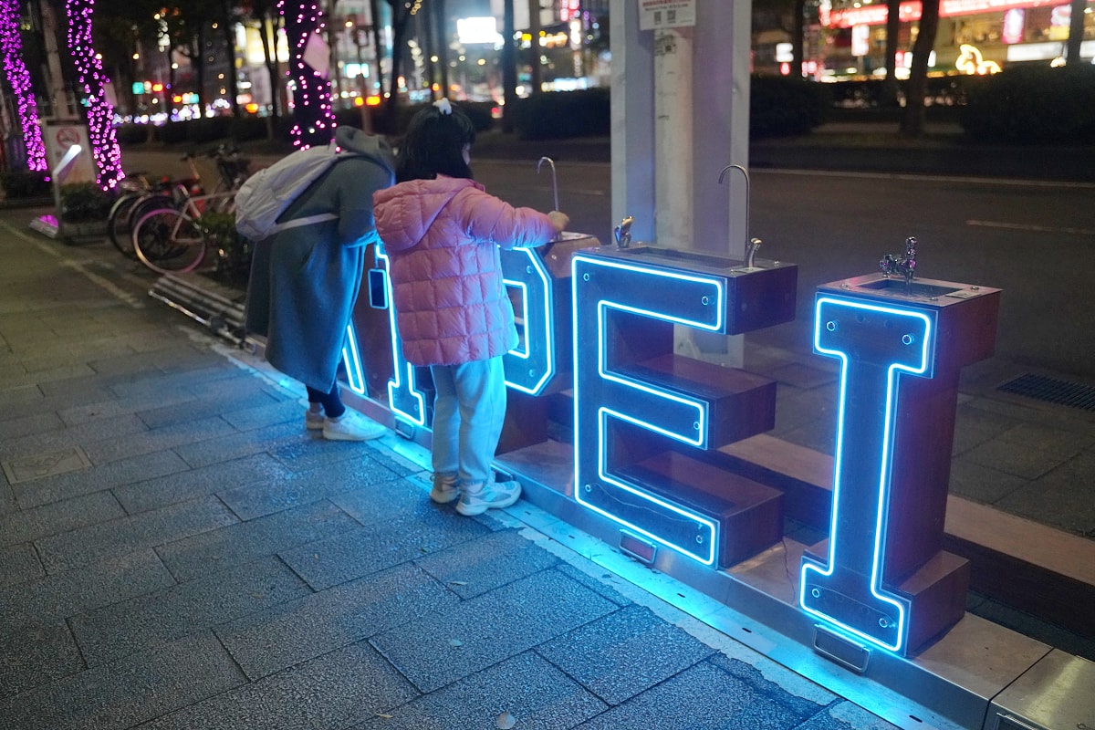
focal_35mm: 29
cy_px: 365
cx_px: 548
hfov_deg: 63.7
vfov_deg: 45.0
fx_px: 882
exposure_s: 1/160
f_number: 2.8
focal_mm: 29
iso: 5000
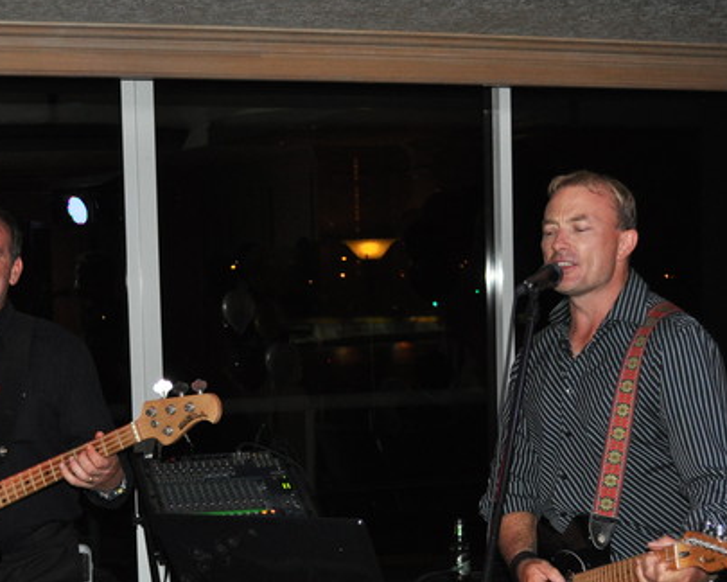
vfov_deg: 22.3
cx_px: 304
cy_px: 413
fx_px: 1463
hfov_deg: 27.9
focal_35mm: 68
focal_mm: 26
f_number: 4.2
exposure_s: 1/60
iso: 800
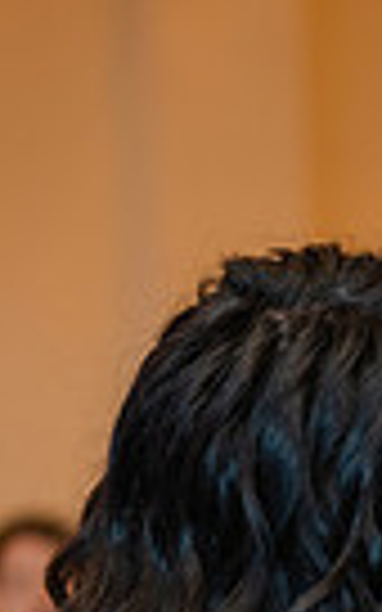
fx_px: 3615
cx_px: 692
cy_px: 758
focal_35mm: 217
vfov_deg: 9.5
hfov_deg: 5.9
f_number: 1.8
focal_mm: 50
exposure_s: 1/125
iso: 320
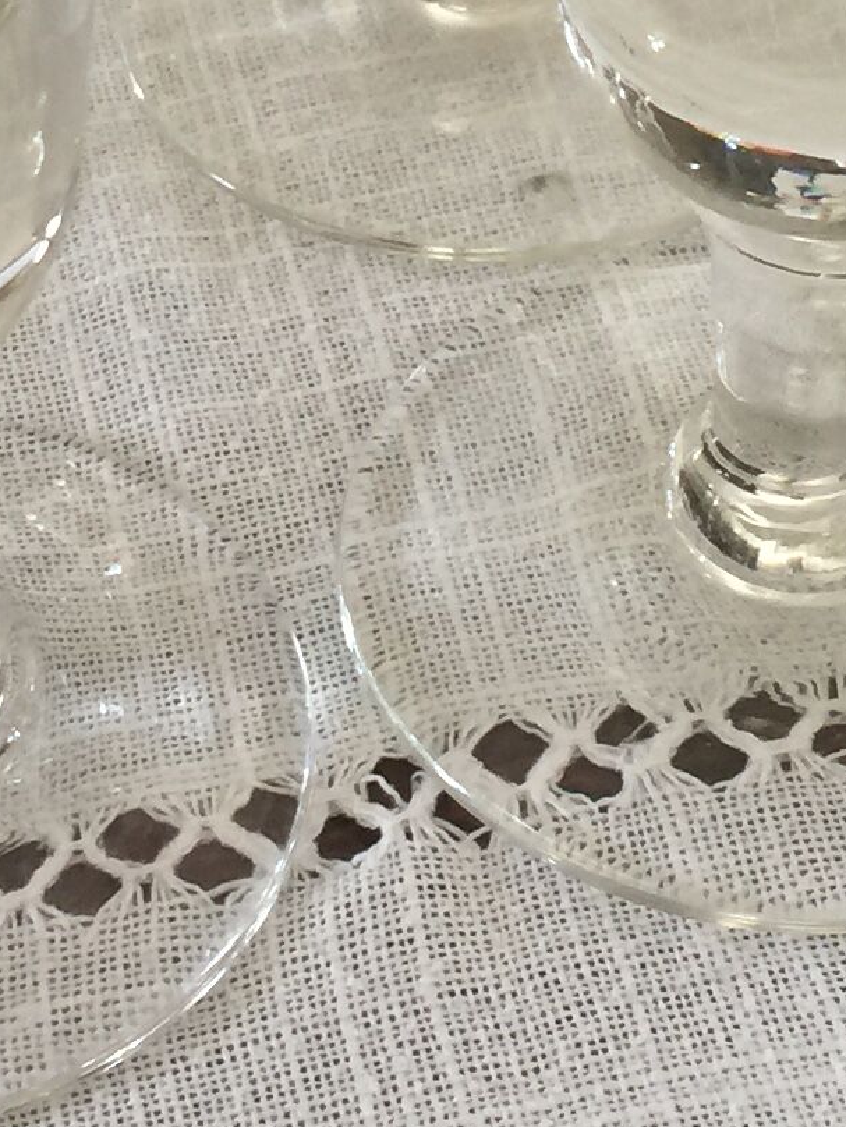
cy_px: -135
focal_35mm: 117
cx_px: 332
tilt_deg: -36.9
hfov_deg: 12.7
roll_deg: +0.4
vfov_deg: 16.3
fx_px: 3812
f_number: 2.2
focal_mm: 4.15
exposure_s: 1/17
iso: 40
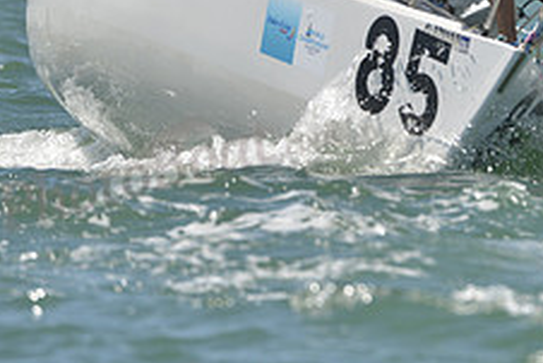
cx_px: 464
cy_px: 11
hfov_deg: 2.0
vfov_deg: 1.3
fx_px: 15500
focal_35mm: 1027
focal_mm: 400
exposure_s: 1/1250
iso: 200
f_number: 6.3
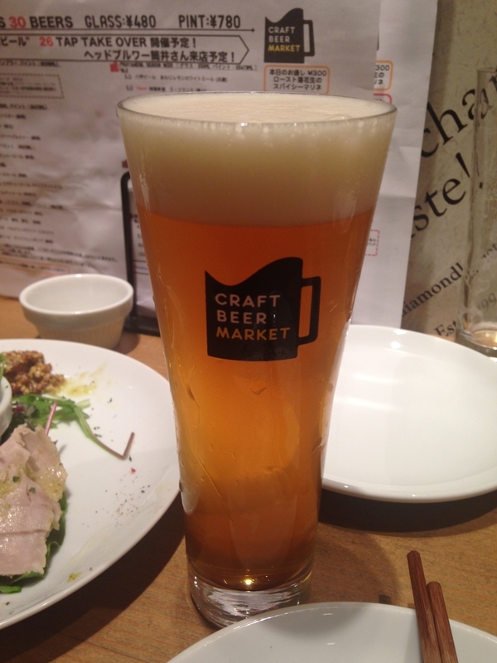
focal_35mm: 33
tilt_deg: -25.7
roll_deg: +1.2
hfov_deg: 42.9
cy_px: 332
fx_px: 632
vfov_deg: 55.4
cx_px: 248
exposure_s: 1/30
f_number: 2.4
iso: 50
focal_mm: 4.12
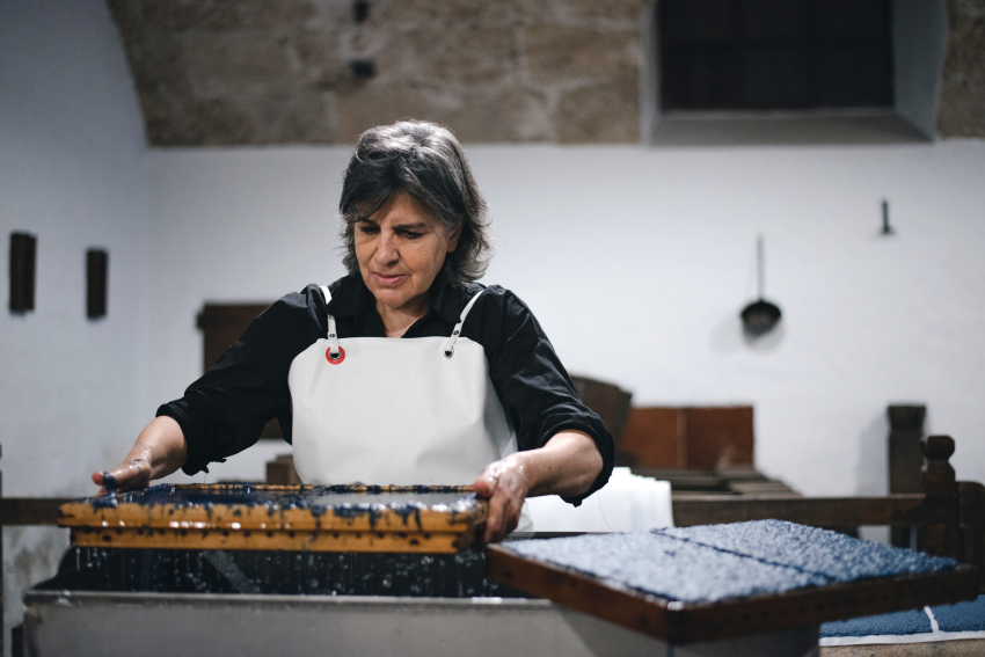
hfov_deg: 39.6
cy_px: 328
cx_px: 492
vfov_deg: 27.0
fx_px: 1368
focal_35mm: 50
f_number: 1.8
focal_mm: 50
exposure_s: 1/200
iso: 640
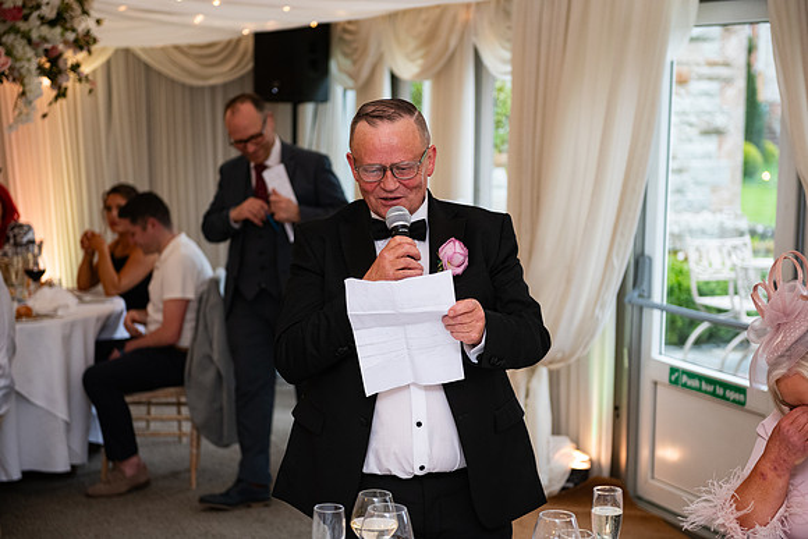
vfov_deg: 19.5
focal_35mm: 70
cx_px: 404
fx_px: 1571
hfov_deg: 28.8
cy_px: 270
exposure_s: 1/160
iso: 1000
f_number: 3.5
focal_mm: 70
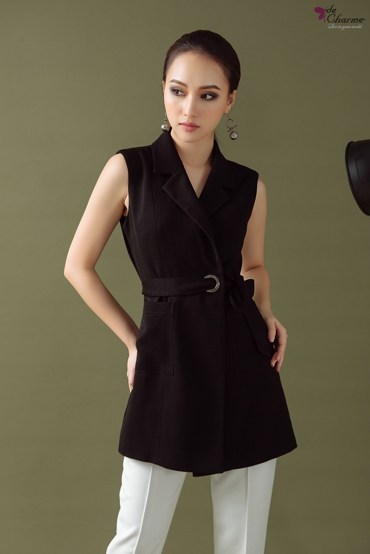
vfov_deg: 33.4
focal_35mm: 60
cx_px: 185
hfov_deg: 22.6
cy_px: 277
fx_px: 925
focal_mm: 60
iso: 250
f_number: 5.6
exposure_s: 1/160
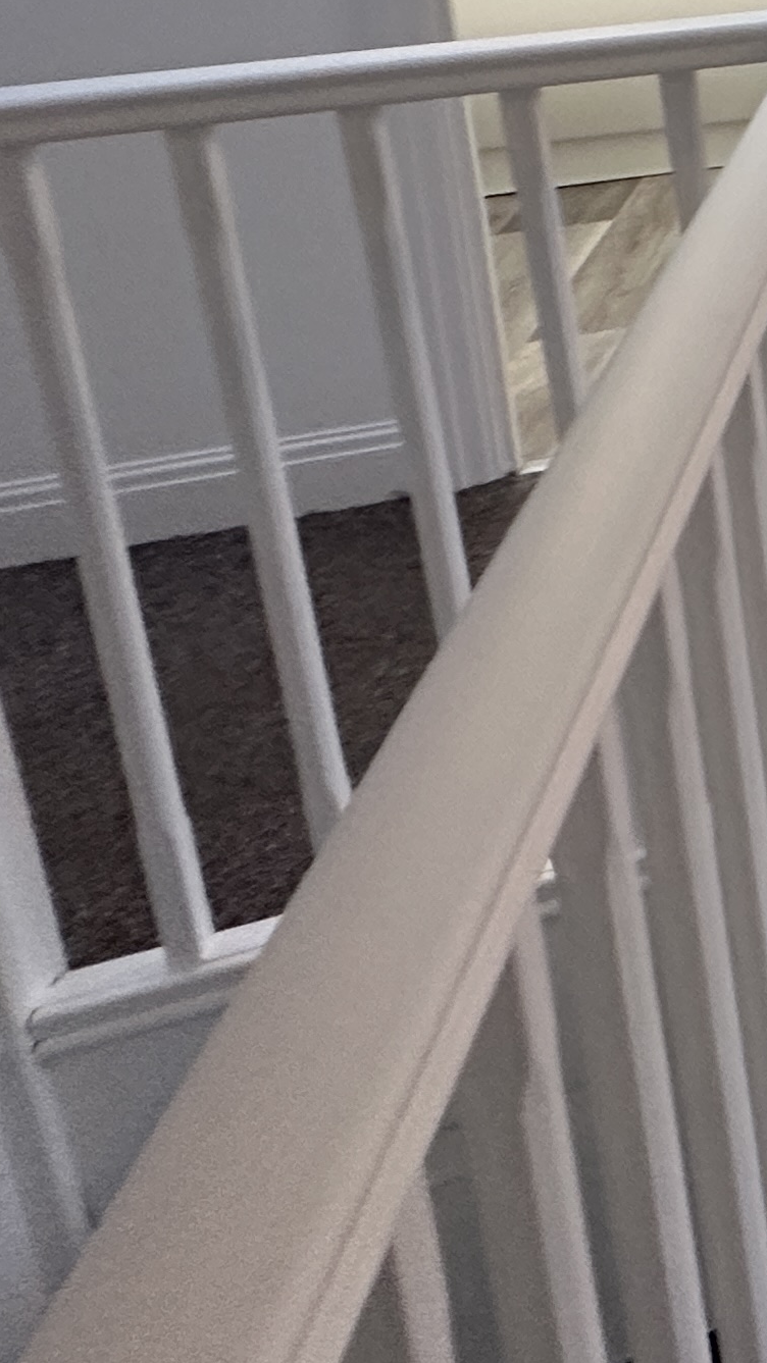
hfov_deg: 15.2
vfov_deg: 37.1
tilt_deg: -9.2
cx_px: 1827
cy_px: -152
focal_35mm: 46
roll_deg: +0.1
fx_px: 1663
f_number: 2.2
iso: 200
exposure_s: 1/50
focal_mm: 2.22
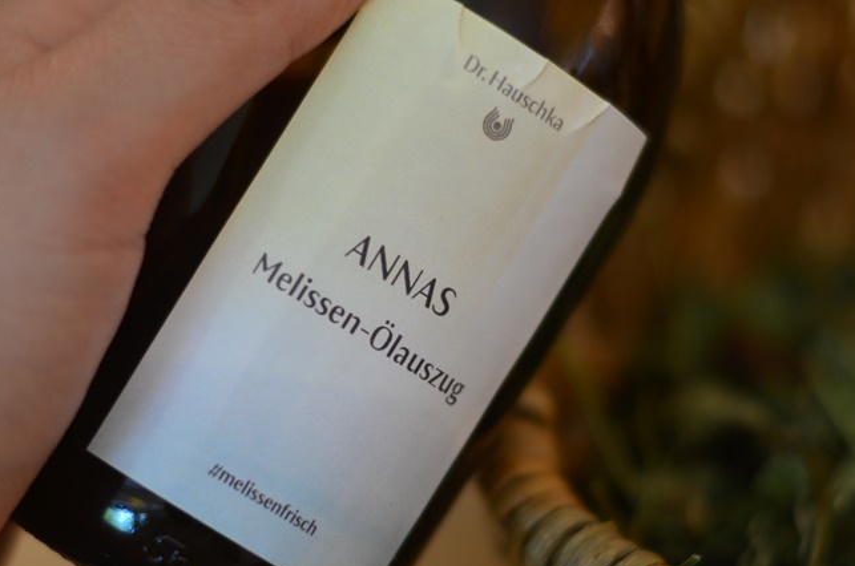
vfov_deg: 10.8
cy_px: 326
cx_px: 435
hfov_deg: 16.3
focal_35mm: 126
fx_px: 2987
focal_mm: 50
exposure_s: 1/160
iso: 125
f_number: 1.8
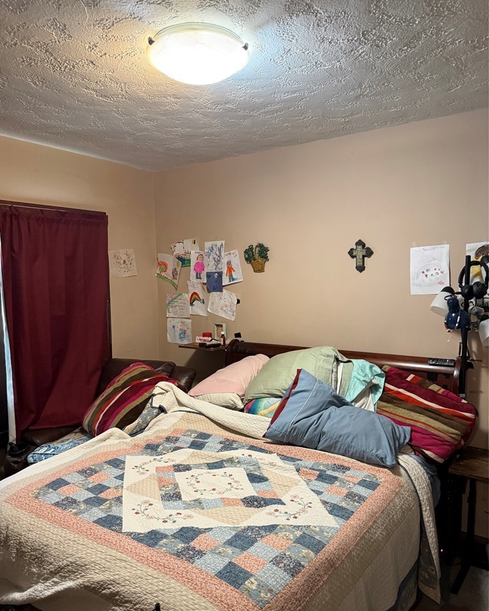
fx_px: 471
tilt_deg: -6.8
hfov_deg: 54.9
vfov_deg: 66.0
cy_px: 327
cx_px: 235
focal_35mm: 26
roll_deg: -0.3
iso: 400
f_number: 1.78
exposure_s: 1/60
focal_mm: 6.76
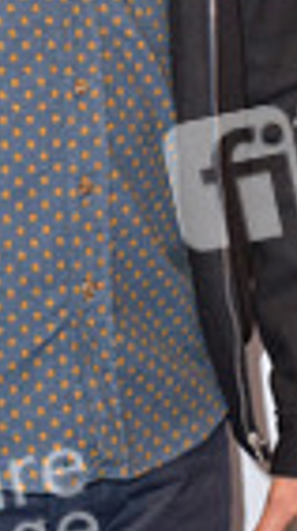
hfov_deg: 7.0
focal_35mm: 173
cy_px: -26
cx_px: 17
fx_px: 2429
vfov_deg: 12.3
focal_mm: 58
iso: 400
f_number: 4
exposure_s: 1/400
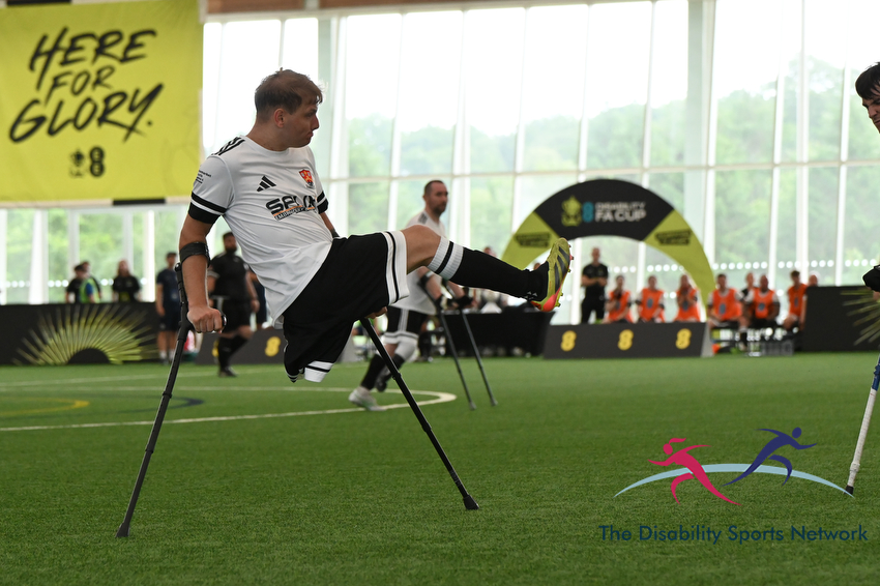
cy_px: 293
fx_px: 3665
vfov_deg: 9.1
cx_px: 440
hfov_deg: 13.7
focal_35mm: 150
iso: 3200
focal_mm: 100
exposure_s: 1/1600
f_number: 4.5
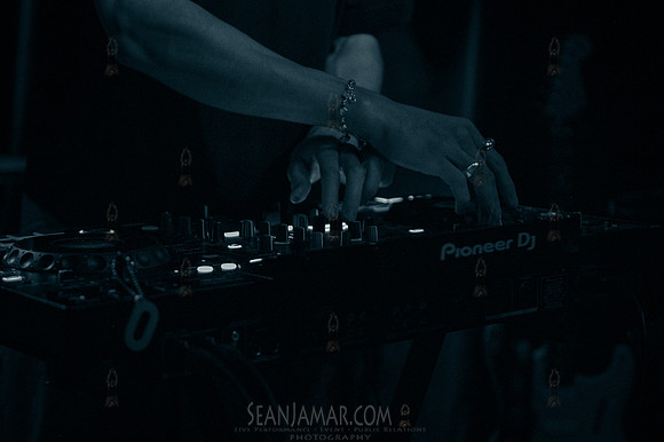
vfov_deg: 17.6
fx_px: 1426
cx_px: 334
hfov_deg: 26.2
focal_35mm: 77
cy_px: 242
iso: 12800
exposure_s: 1/320
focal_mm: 70
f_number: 3.5
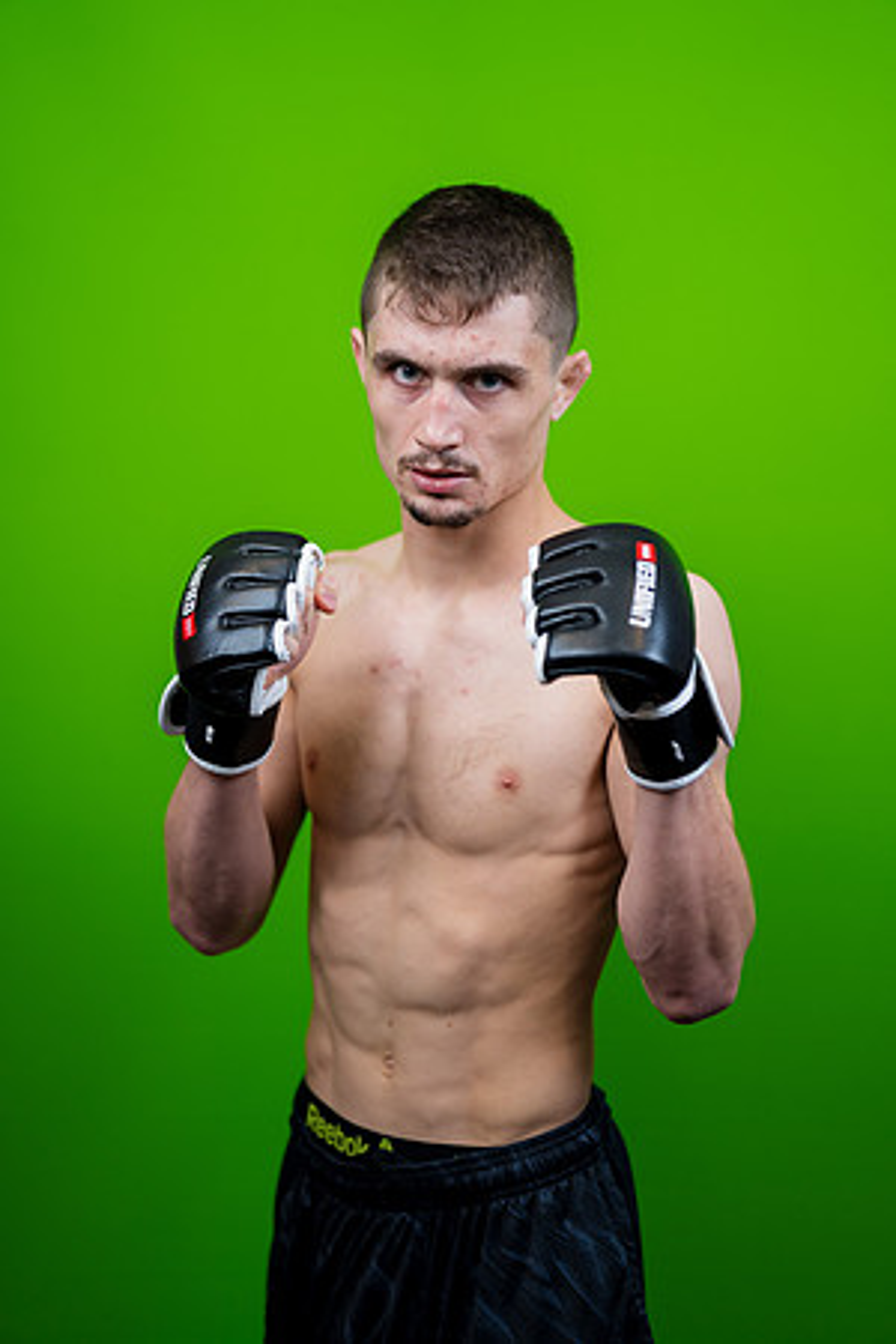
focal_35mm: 50
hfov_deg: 27.0
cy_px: 672
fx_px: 1867
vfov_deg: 39.6
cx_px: 448
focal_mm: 50
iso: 100
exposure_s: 1/160
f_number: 2
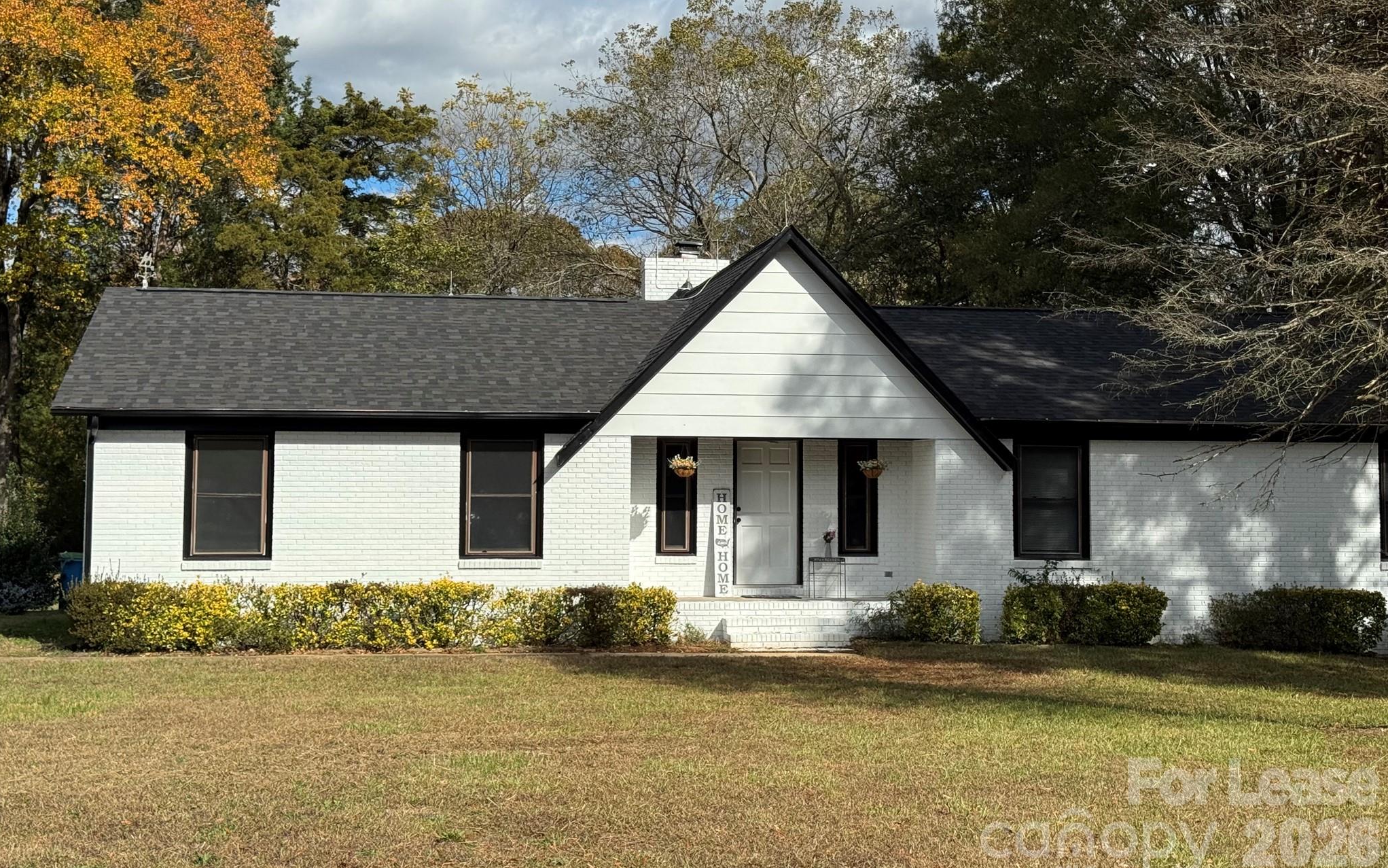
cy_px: 369
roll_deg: -0.5
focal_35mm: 51
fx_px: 1929
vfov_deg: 25.3
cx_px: 694
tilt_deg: +2.8
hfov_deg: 39.6
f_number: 1.78
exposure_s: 1/7092
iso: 64
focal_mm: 6.76
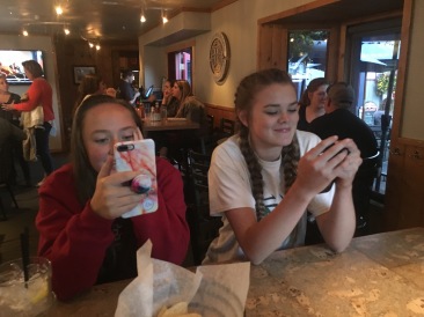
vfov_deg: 48.2
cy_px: 158
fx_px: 355
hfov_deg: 61.7
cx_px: 212
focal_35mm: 29
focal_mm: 4.15
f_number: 2.2
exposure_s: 1/15
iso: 500
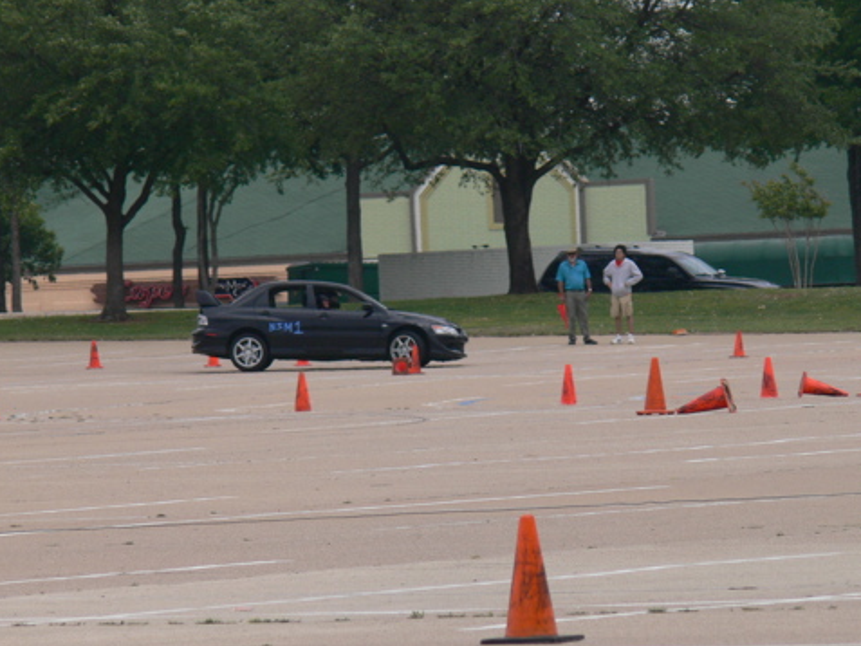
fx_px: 14007
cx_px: 453
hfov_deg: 3.5
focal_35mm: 563
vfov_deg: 2.6
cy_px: 307
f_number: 5
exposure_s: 1/800
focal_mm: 88.8
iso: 100
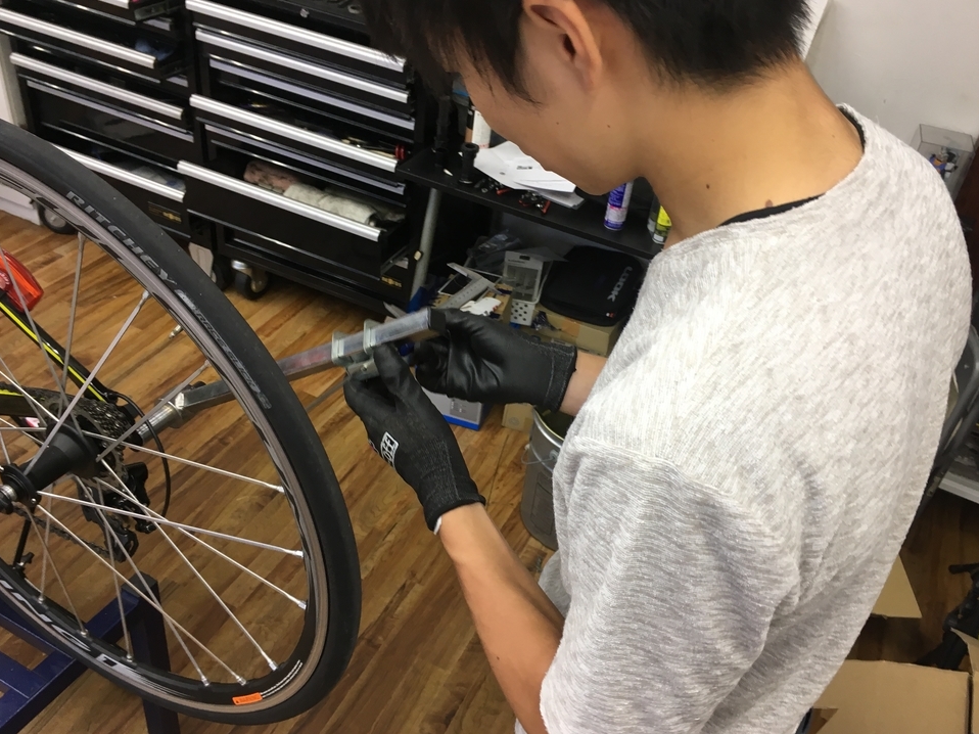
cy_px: 366
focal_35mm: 31
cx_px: 513
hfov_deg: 58.3
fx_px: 877
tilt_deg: -37.4
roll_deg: -8.4
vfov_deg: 45.4
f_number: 2.2
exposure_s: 1/30
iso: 50
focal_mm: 4.15
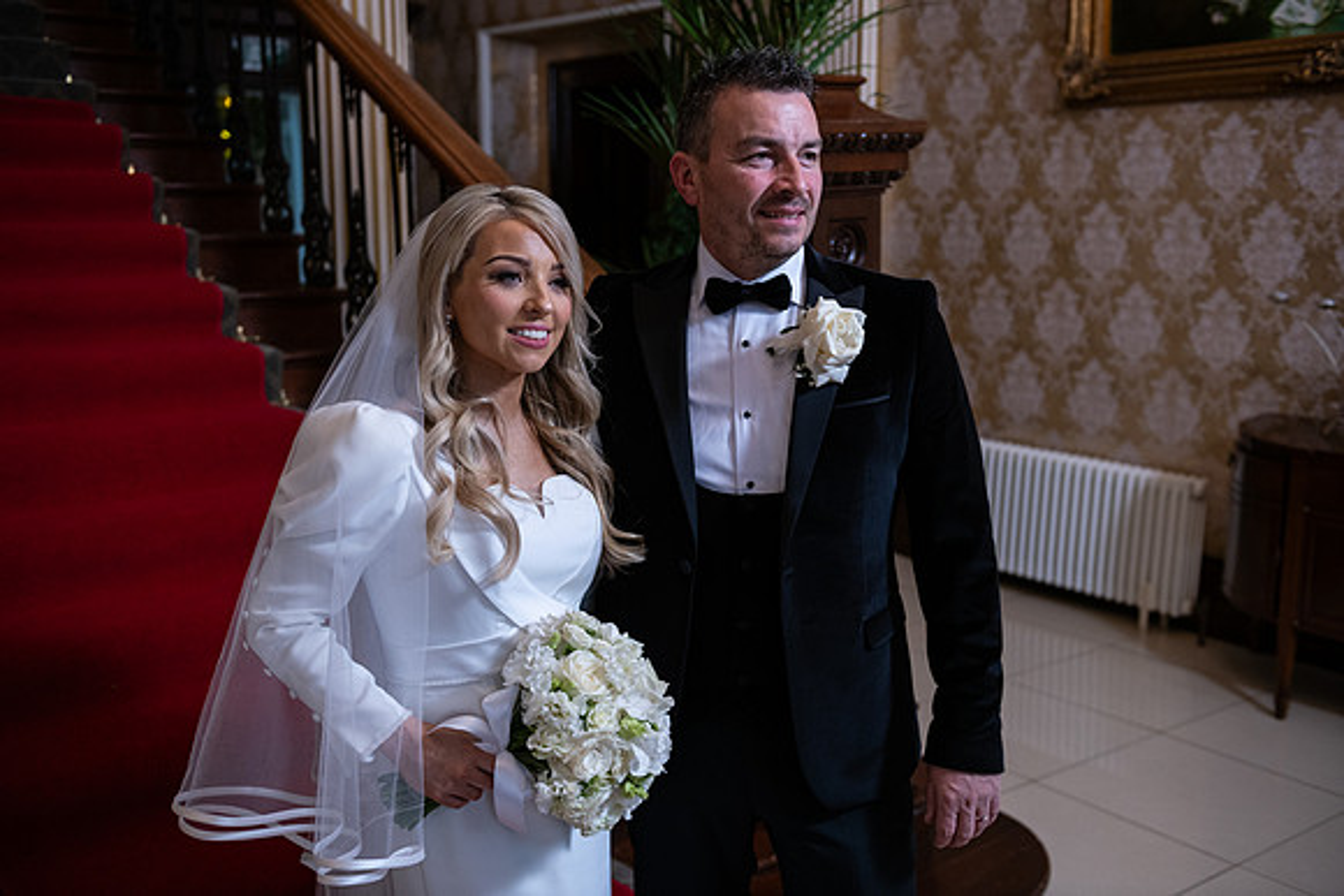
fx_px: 1419
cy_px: 448
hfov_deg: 50.7
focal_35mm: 38
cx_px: 672
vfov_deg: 35.1
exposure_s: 1/160
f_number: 3.5
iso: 500
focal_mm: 38
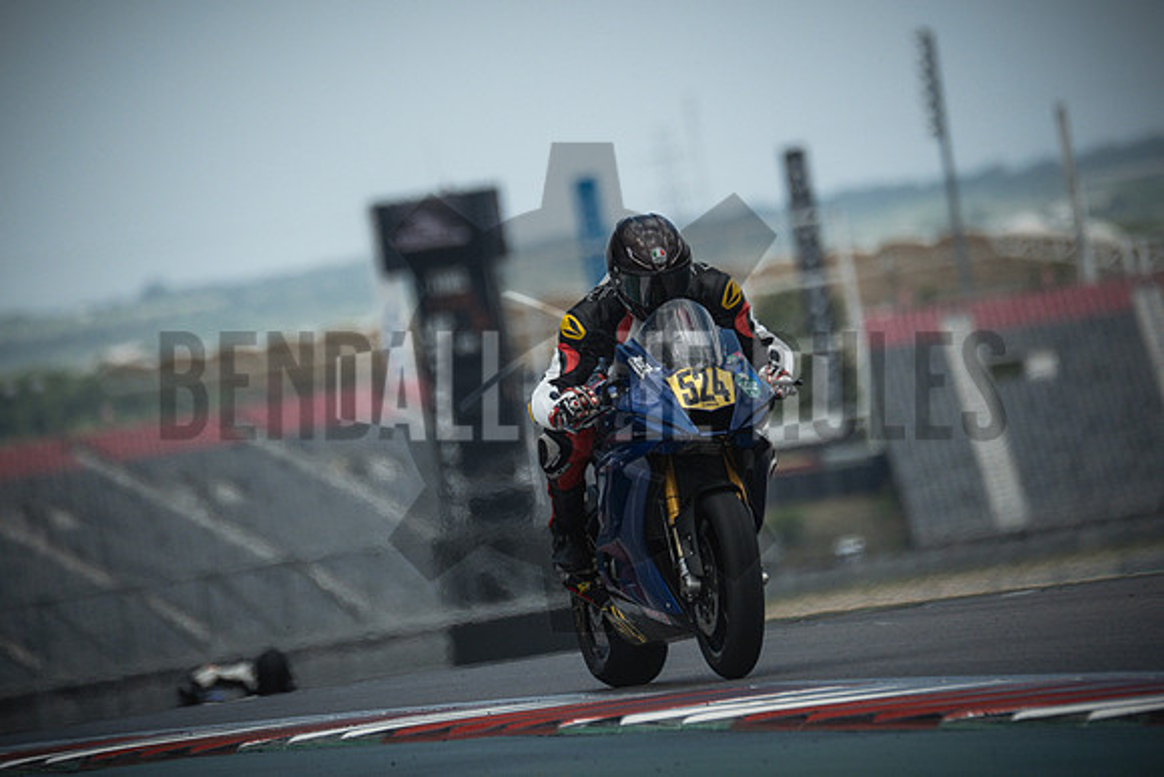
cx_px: 582
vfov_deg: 2.3
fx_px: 19404
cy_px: 388
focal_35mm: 600
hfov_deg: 3.4
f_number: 5.6
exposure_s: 1/2500
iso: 1250
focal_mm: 400
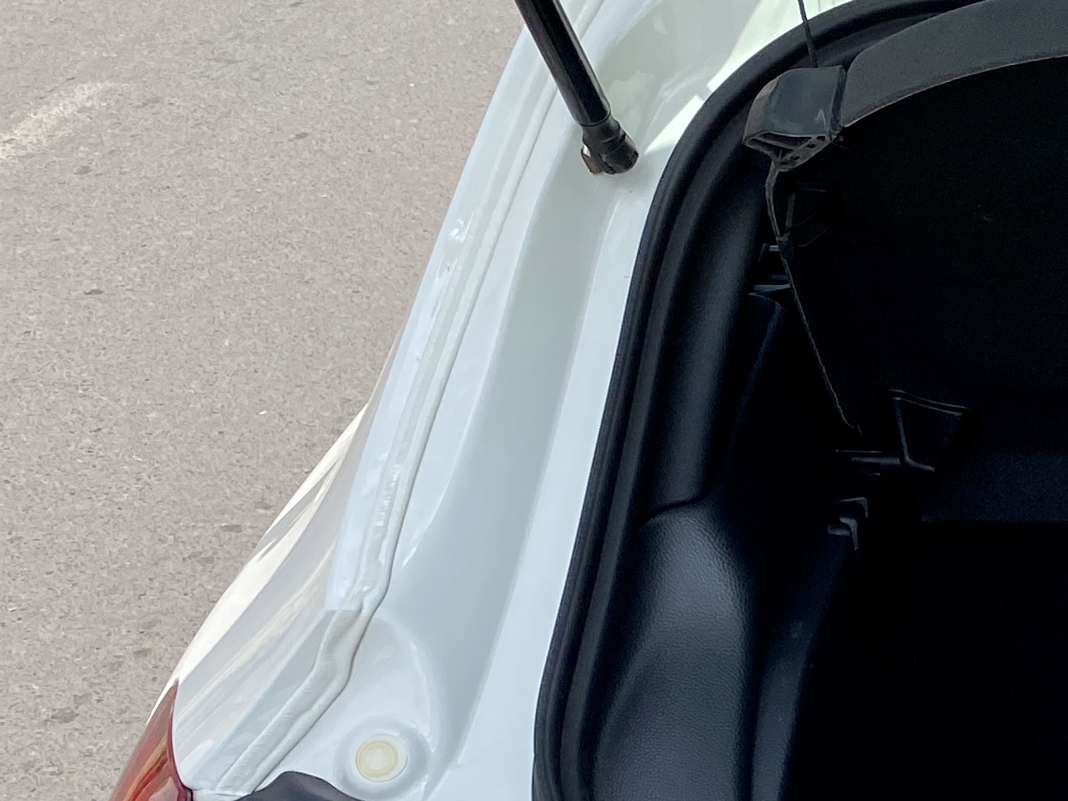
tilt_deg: -36.9
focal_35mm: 84
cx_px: 1694
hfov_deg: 19.6
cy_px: 900
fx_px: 2592
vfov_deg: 17.0
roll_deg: -0.2
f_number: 1.8
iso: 32
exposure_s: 1/2890
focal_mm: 4.25
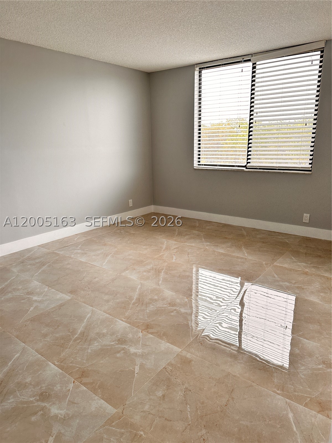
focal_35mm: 24
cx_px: 166
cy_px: 222
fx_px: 307
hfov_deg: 56.8
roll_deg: +0.7
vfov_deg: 71.6
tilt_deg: -14.5
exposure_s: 1/120
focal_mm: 6.86
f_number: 1.78
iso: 160
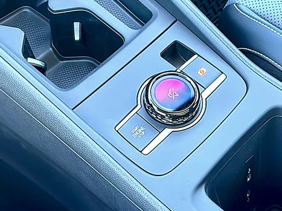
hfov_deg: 35.5
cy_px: 64
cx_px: 125
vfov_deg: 26.8
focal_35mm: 54
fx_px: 440
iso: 100
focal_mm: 6.86
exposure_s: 1/50
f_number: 1.78
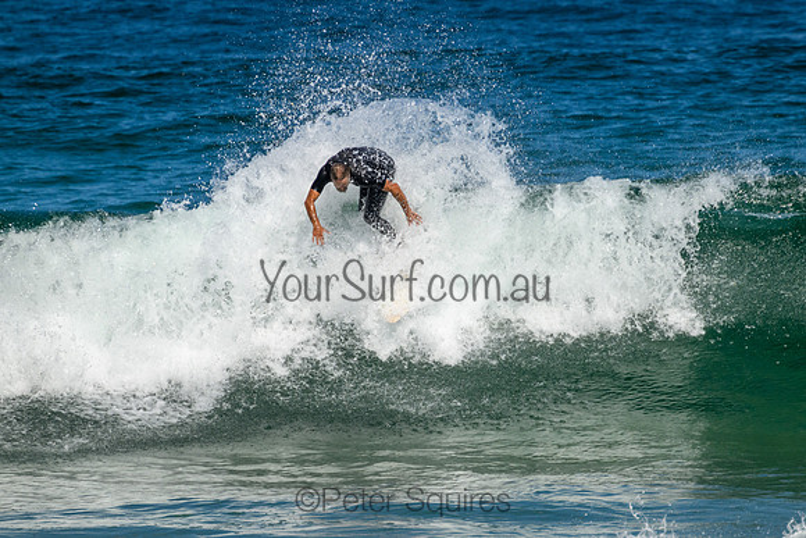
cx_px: 464
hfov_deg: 2.2
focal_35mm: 920
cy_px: 294
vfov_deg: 1.5
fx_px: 20609
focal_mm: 800
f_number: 11
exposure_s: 1/2000
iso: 720
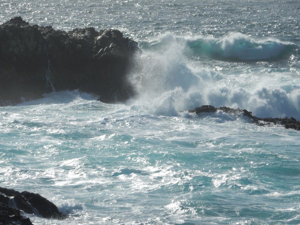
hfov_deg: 7.3
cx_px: 150
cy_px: 112
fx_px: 2349
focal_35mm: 271
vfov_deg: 5.5
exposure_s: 1/1600
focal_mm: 48.4
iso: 125
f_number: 6.3
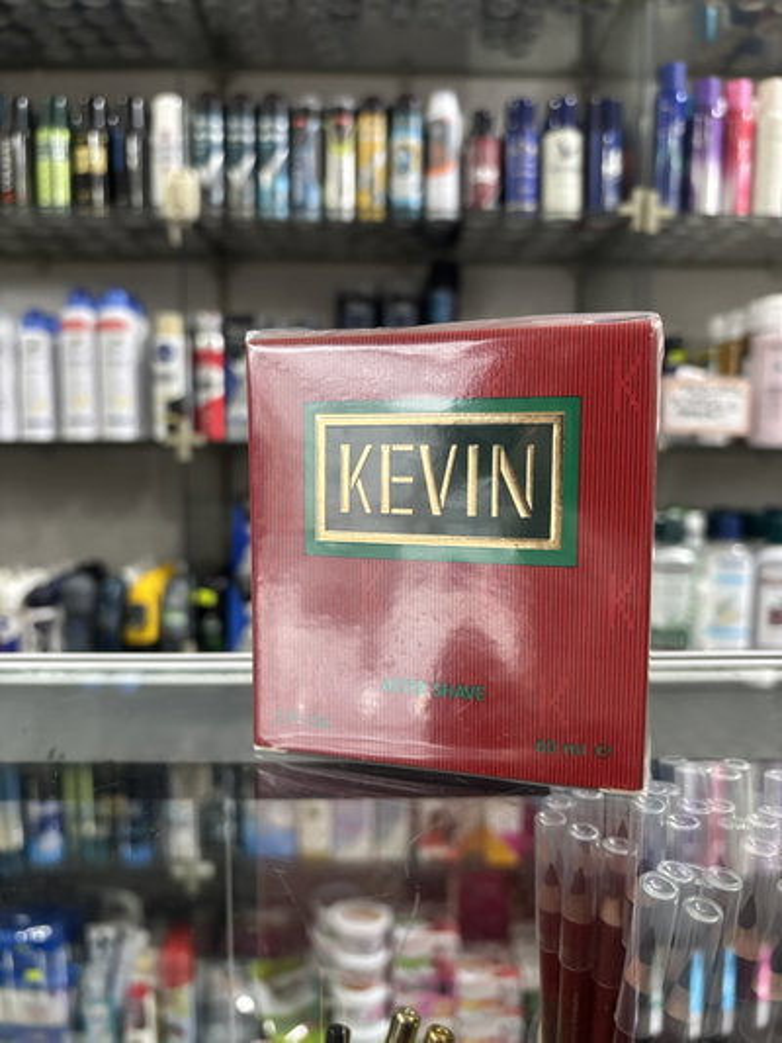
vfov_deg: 67.3
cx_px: 391
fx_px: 783
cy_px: 522
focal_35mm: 26
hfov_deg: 53.1
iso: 500
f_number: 1.6
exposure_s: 1/50
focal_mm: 5.96
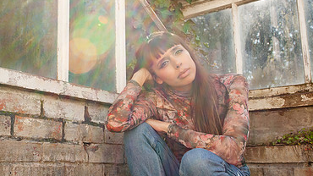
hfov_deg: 42.4
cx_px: 58
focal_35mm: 46
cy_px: 86
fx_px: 382
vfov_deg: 26.0
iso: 320
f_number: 5
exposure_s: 1/640
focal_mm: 24
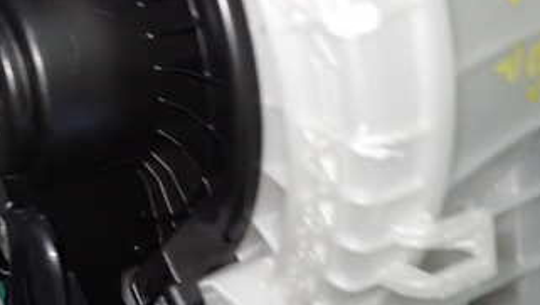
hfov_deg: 33.1
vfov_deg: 19.5
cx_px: 87
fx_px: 874
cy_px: 51
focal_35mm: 61
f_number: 2.3
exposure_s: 1/30
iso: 640
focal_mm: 5.4
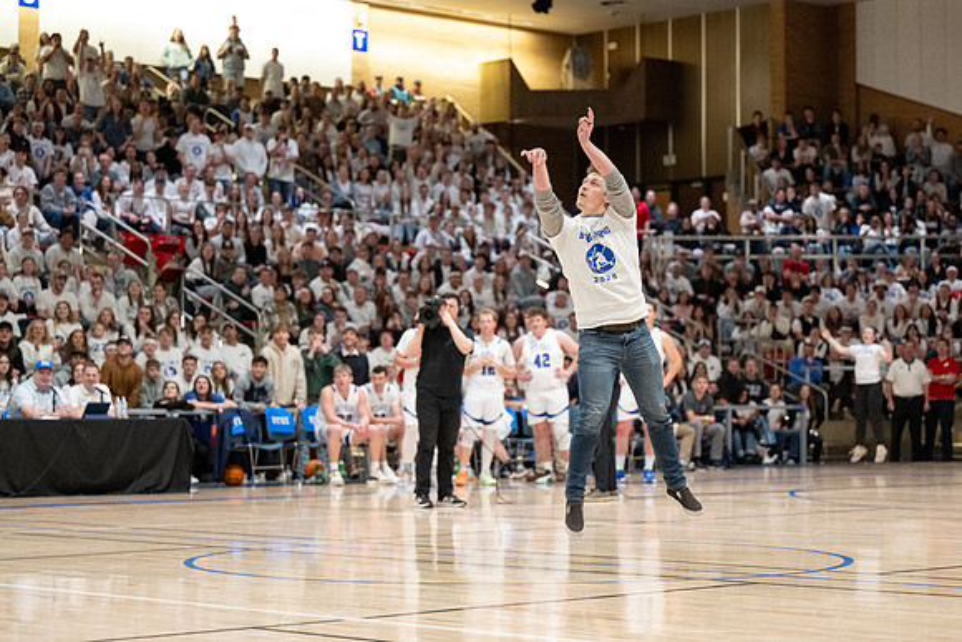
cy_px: 345
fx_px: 2272
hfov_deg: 23.9
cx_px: 518
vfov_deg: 16.1
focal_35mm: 85
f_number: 2.8
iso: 4000
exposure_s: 1/250
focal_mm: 79
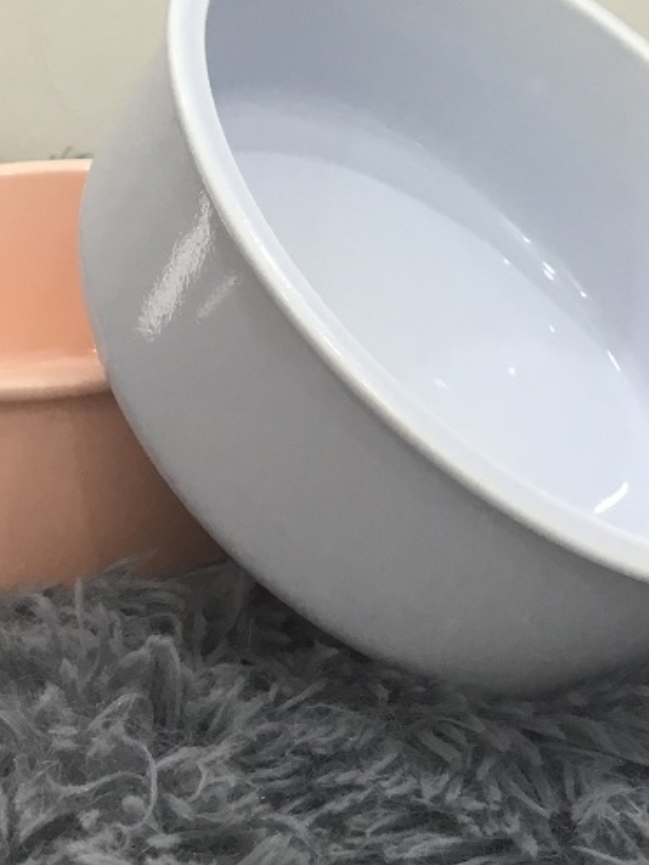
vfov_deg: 25.1
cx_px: 290
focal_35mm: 75
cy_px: 65
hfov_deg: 19.6
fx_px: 1875
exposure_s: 1/33
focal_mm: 3.3
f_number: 2.4
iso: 64
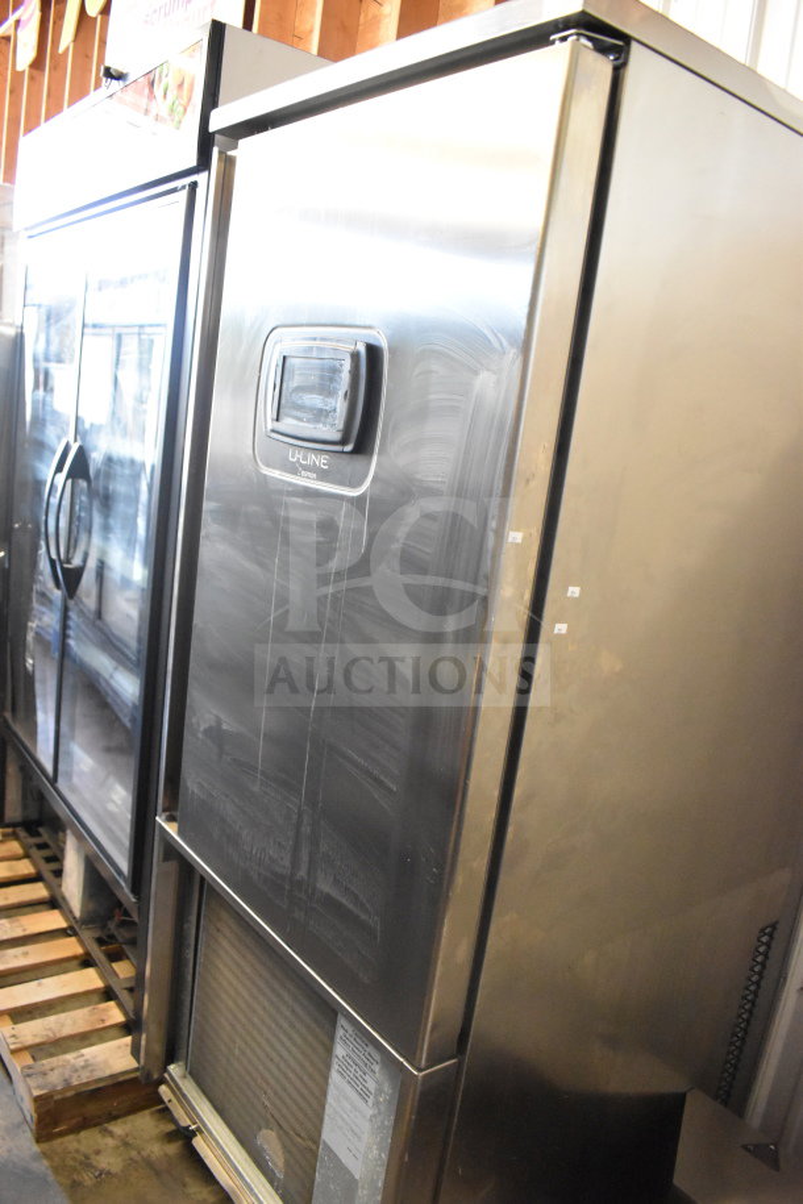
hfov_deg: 47.9
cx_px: 402
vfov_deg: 67.4
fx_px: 903
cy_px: 602
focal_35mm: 27
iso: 6400
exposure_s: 1/80
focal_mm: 18
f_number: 4.5
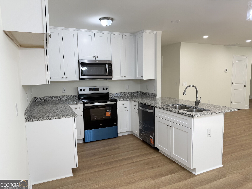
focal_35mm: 24
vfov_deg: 56.8
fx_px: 175
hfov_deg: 71.6
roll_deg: +0.8
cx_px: 126
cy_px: 94
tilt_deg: -5.1
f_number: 1.78
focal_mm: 6.76
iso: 80
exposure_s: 1/120
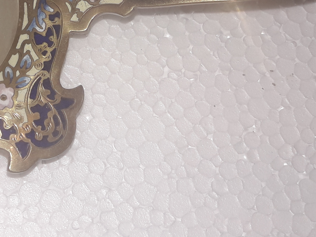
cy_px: -61
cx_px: 20
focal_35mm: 76
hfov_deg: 24.8
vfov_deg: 18.2
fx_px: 694
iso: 40
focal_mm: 3.7
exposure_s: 1/218
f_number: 1.9
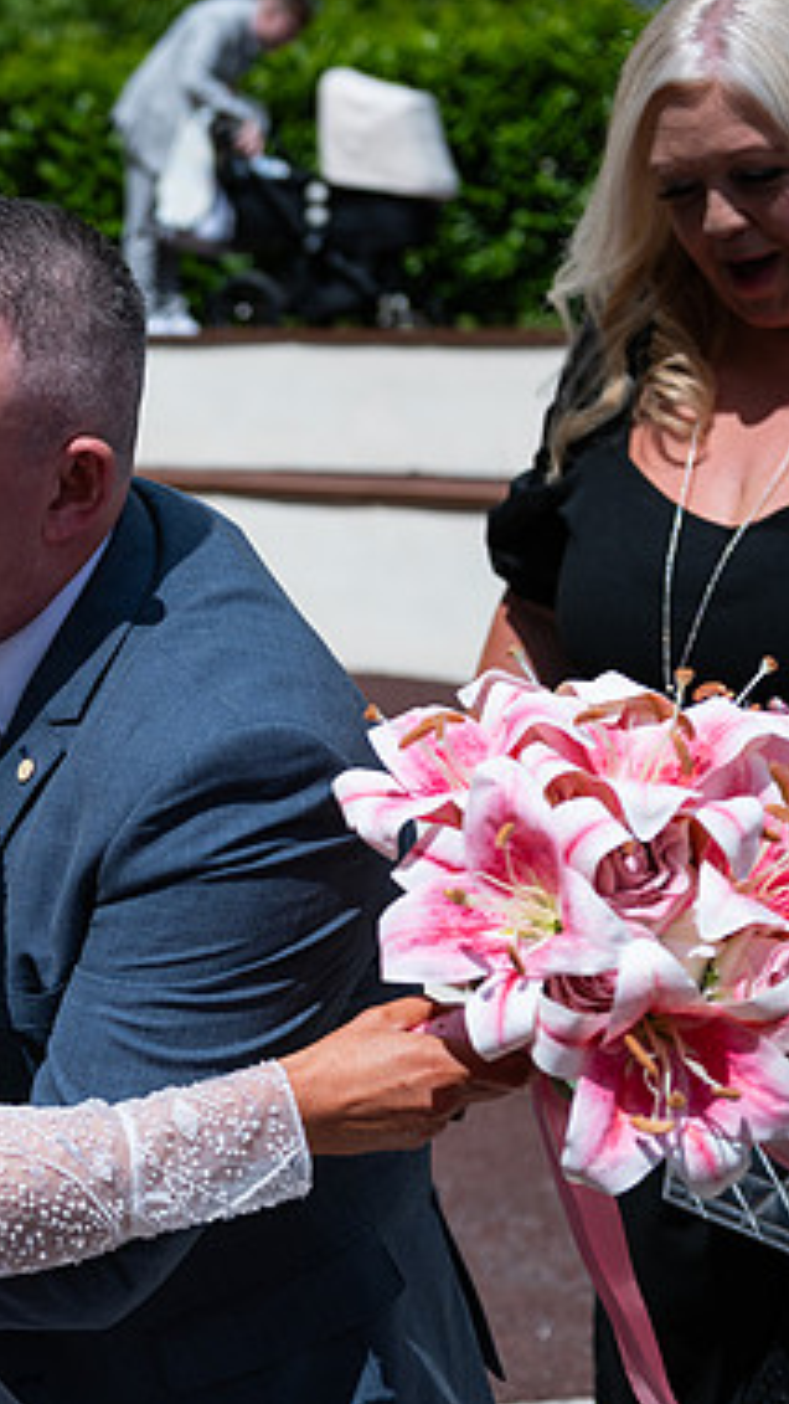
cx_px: -63
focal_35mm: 71
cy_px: 691
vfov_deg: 29.7
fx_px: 2641
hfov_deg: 16.5
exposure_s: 1/5000
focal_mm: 44
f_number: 3.5
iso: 160
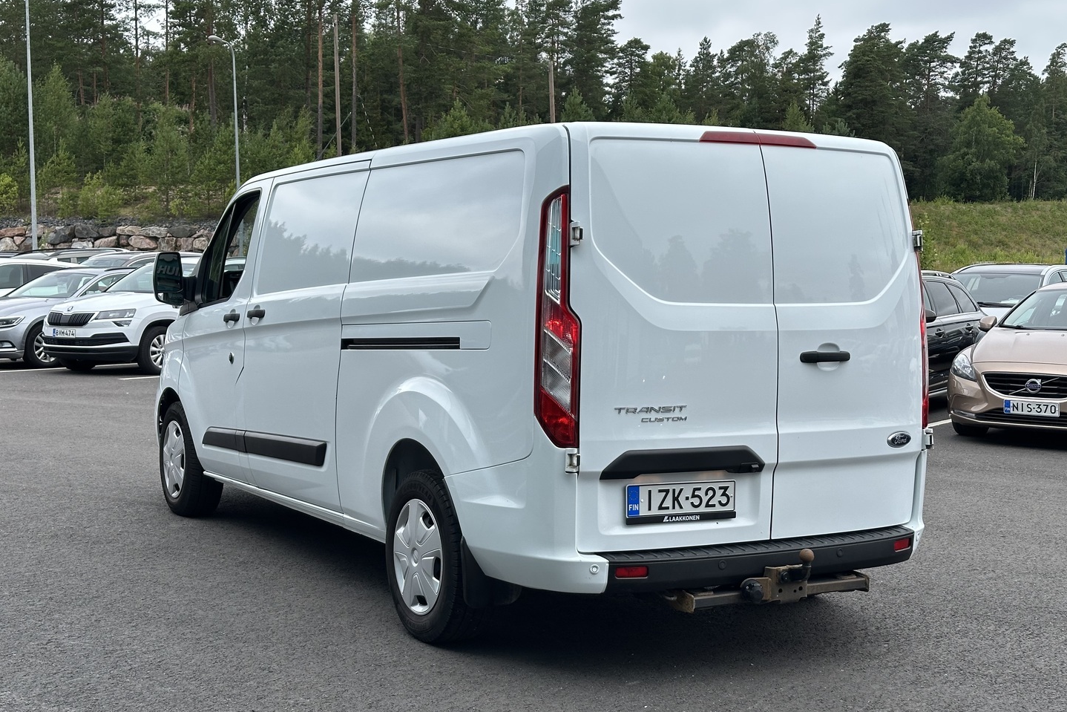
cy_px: 362
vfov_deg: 27.0
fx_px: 1482
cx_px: 534
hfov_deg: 39.6
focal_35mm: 50
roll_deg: +0.3
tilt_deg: -4.3
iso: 64
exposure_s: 1/724
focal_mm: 6.86
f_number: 1.78
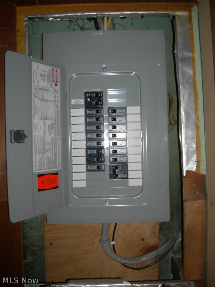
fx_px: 298
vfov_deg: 51.4
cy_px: 144
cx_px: 108
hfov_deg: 39.7
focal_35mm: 36
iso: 64
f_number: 2.7
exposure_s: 1/60.1
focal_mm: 7.5
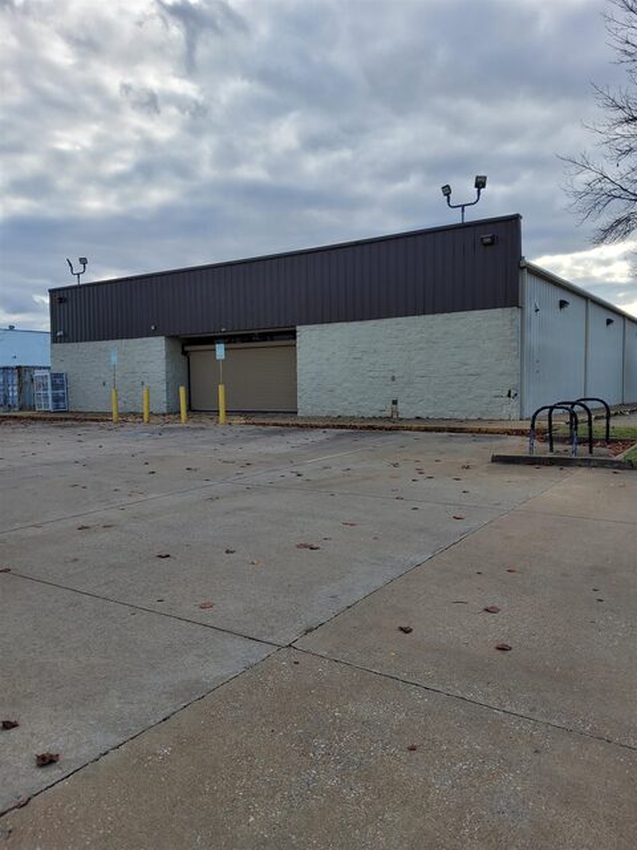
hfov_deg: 53.1
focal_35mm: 26
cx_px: 318
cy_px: 425
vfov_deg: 67.3
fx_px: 638
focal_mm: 3.08
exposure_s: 1/614
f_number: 2
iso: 50
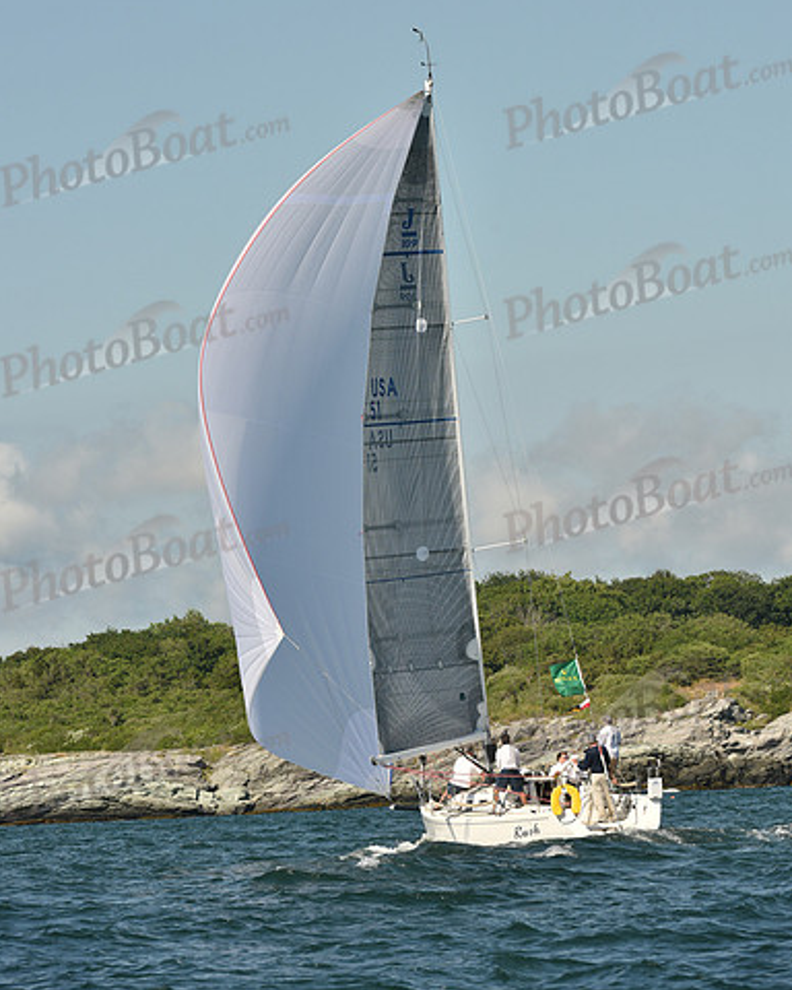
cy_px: 423
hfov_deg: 6.8
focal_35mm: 227
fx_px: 6651
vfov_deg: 8.5
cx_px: 397
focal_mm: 200
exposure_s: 1/1000
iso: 250
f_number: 8
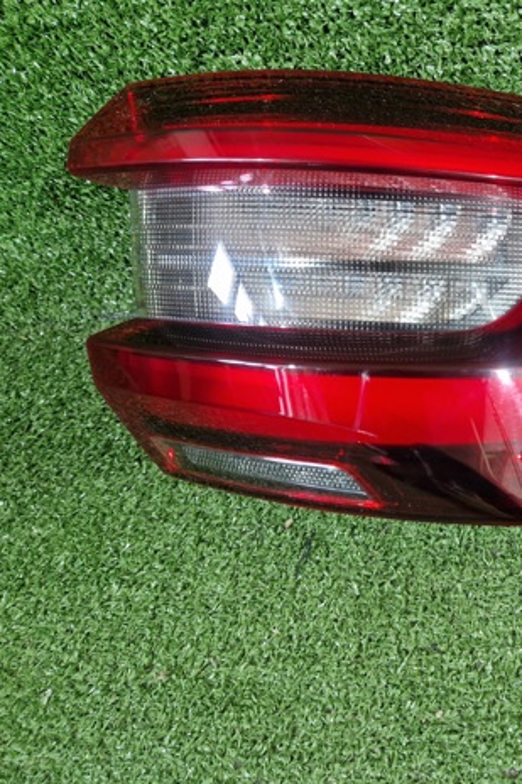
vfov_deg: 57.2
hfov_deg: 36.1
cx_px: 517
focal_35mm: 33
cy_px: 385
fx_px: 718
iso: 100
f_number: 1.8
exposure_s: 1/100
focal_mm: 5.4
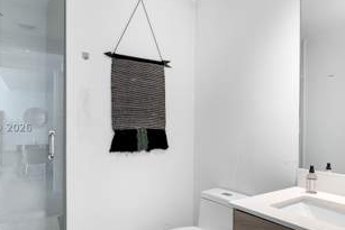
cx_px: 156
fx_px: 240
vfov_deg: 51.3
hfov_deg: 71.3
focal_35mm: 25
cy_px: 126
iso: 400
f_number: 9
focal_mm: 16
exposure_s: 2
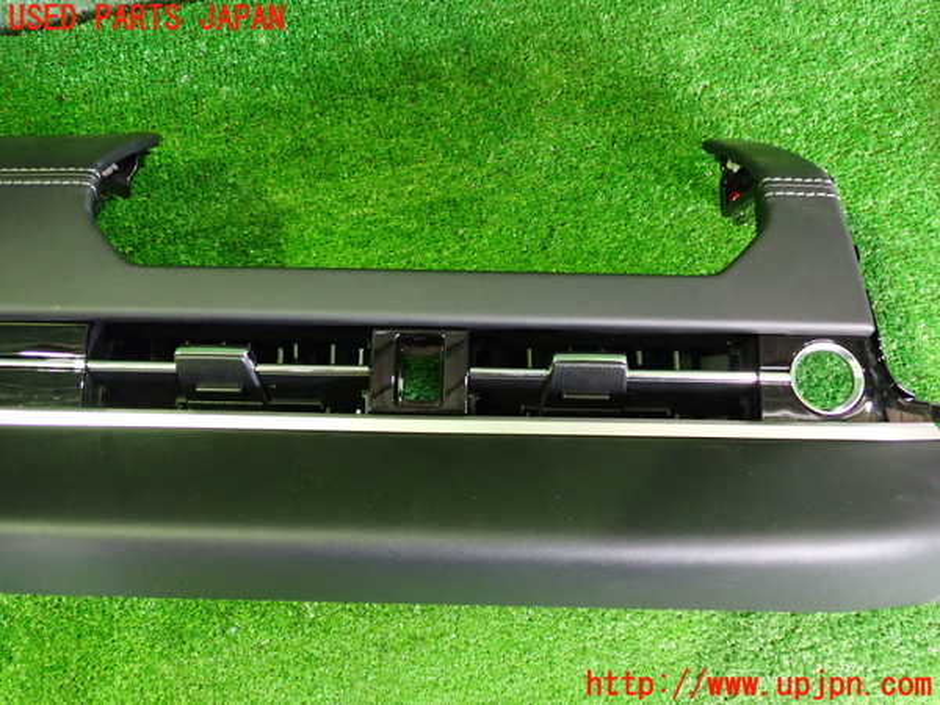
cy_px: 352
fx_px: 815
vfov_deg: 46.8
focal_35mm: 30
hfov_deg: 60.0
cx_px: 470
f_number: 2.3
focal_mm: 5.4
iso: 800
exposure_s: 1/20
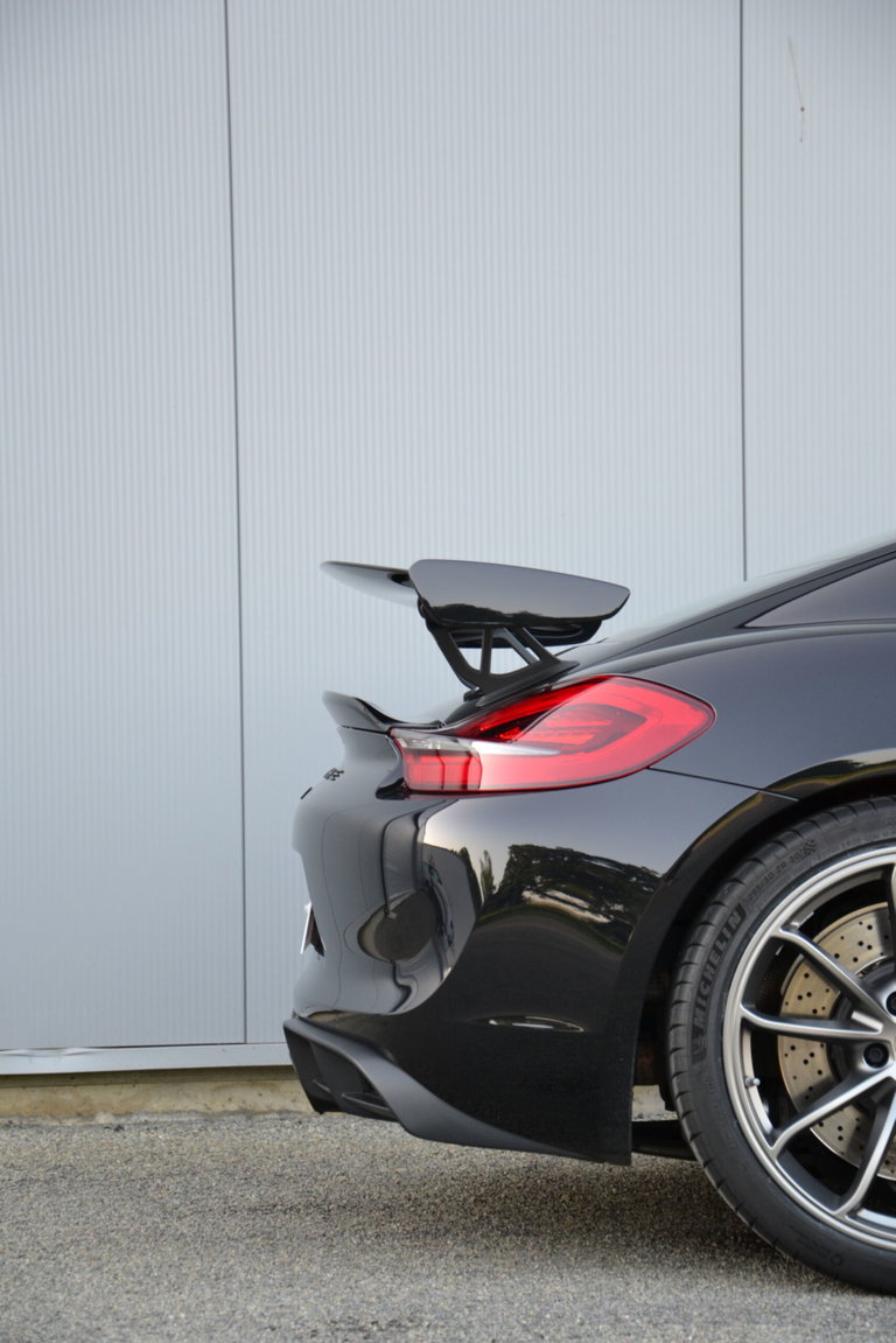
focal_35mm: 112
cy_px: 672
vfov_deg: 18.2
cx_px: 448
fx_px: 4197
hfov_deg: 12.2
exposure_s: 1/80
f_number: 5.3
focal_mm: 75
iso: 400
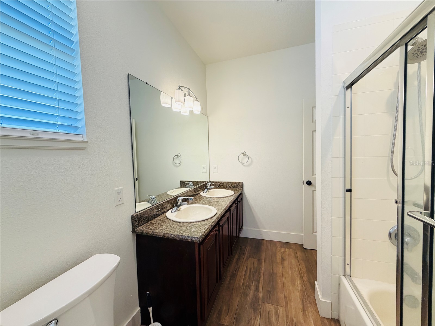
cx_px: 218
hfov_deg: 102.1
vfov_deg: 85.7
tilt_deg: -2.9
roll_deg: +2.0
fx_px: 176
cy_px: 163
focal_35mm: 14
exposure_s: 1/120
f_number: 2.2
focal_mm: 2.22
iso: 250
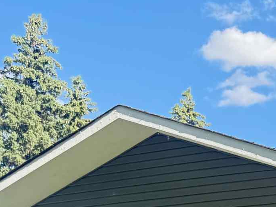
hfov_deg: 16.1
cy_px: 356
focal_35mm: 107
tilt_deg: +2.3
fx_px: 853
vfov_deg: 12.8
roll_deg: -1.9
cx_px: 466
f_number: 1.78
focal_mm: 6.76
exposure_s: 1/510
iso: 80
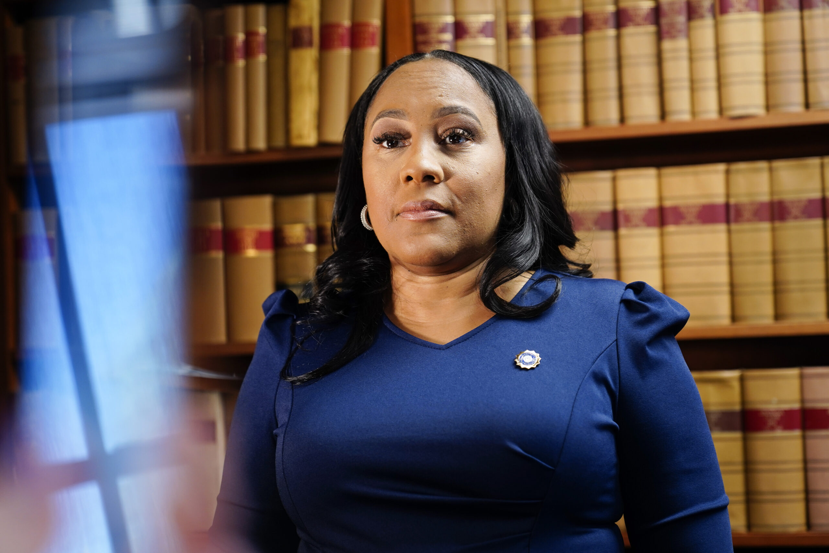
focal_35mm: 60
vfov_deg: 22.6
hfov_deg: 33.4
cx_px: 414
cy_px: 276
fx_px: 1382
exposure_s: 1/100
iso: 1000
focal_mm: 60
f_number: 2.8
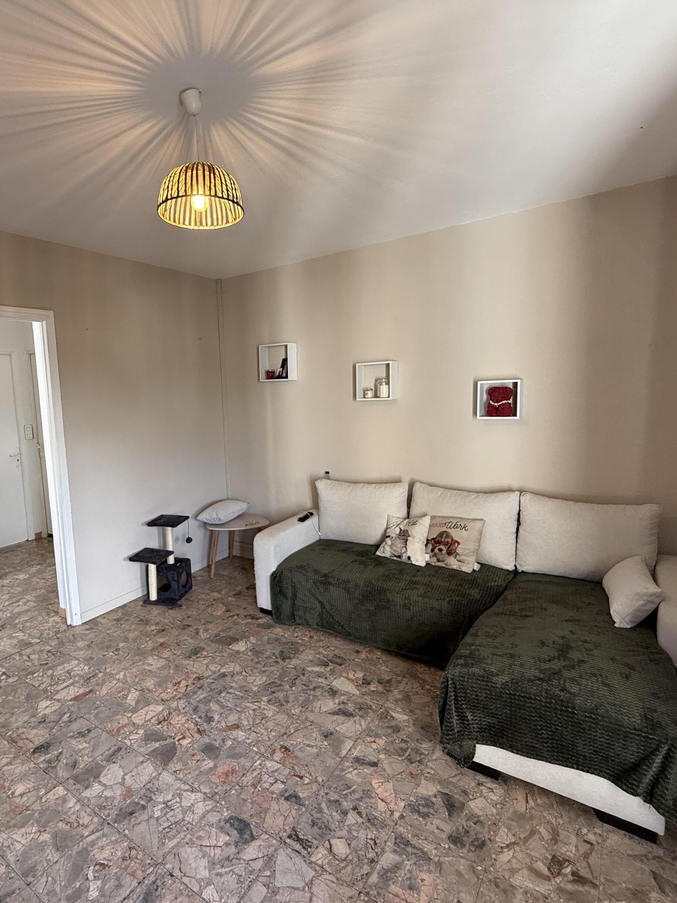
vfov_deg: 84.7
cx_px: 257
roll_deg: +2.3
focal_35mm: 19
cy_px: 451
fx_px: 495
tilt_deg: -6.6
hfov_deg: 67.7
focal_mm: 2.22
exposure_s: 1/99
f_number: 2.2
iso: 250
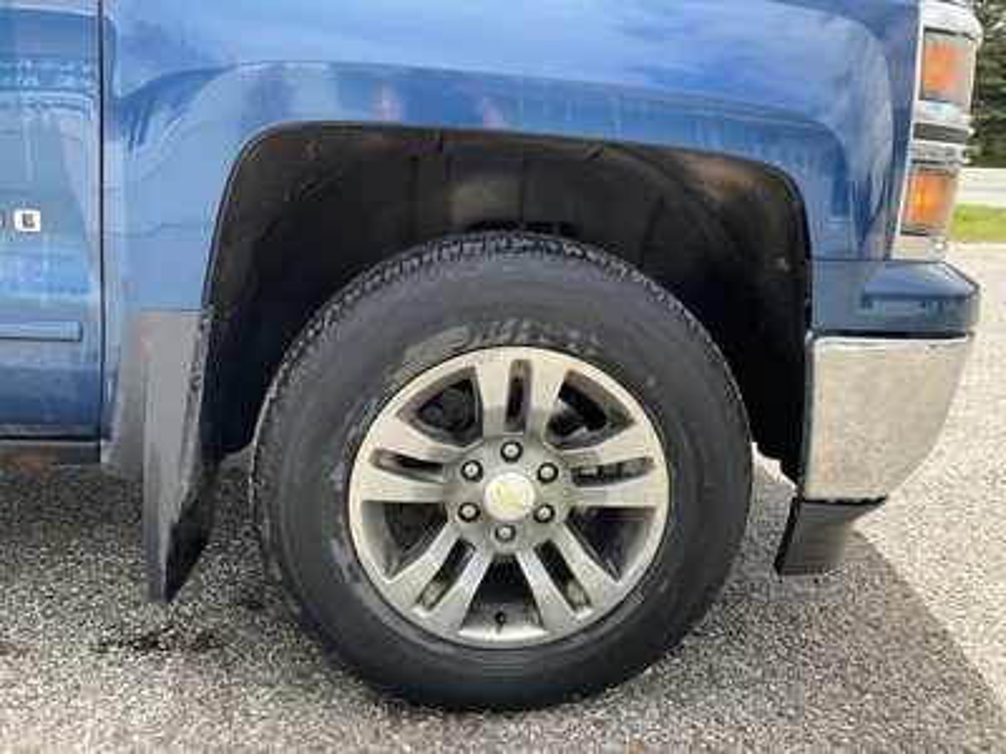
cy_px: 377
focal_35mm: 29
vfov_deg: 48.2
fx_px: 843
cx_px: 503
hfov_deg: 61.7
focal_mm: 3
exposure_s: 1/524
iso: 25
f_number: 1.8
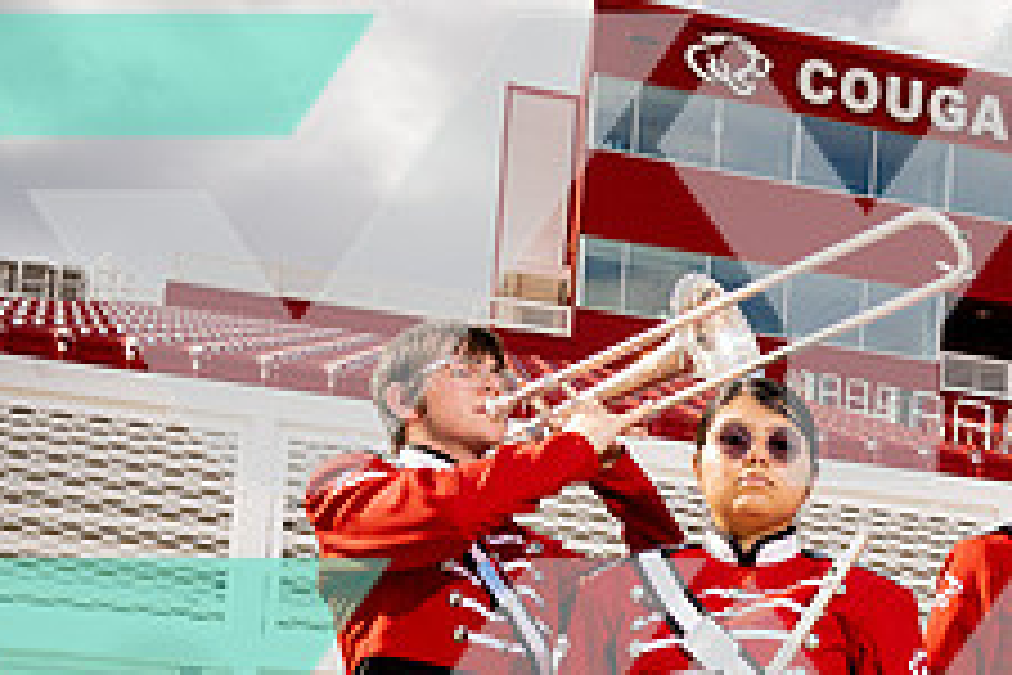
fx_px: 1743
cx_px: 1066
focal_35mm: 62
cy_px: 799
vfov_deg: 20.6
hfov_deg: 29.7
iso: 100
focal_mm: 24
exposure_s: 1/250
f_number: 6.3
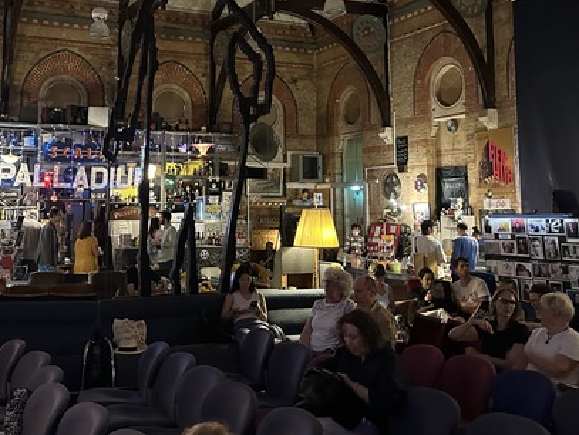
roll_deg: -0.5
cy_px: 112
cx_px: 233
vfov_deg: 33.0
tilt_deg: +8.5
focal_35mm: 43
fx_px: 720
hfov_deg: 43.6
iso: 1000
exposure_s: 1/33
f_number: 1.78
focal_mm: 6.86
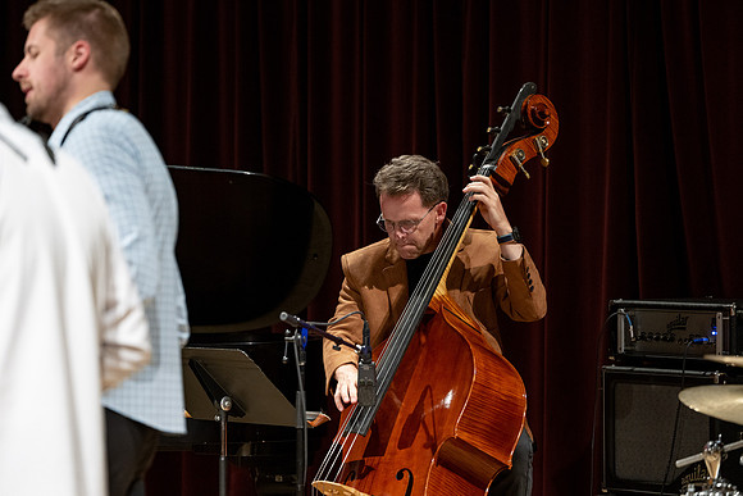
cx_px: 372
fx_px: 3716
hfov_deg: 11.4
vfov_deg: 7.6
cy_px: 248
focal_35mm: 180
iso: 2000
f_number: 4
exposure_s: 1/160
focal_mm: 180
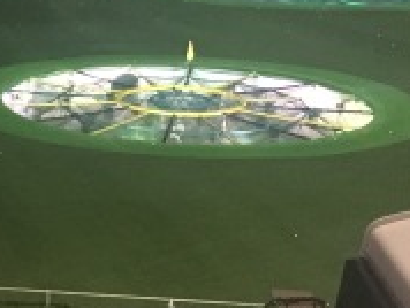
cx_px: -164
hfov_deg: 17.4
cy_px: 76
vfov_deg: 14.2
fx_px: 1233
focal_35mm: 104
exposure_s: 1/15
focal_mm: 4.15
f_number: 2.2
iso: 320
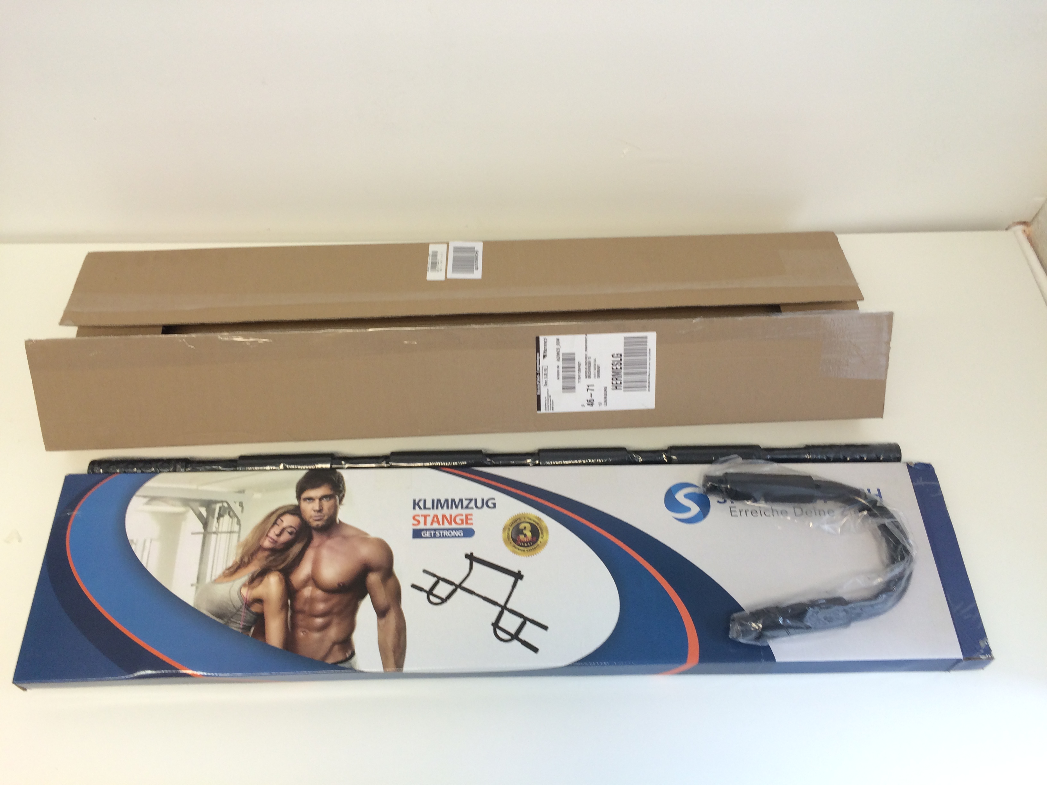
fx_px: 877
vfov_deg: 48.2
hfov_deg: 61.7
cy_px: 392
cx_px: 524
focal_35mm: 29
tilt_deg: -55.3
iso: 50
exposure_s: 1/33
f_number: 2.2
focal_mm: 4.15
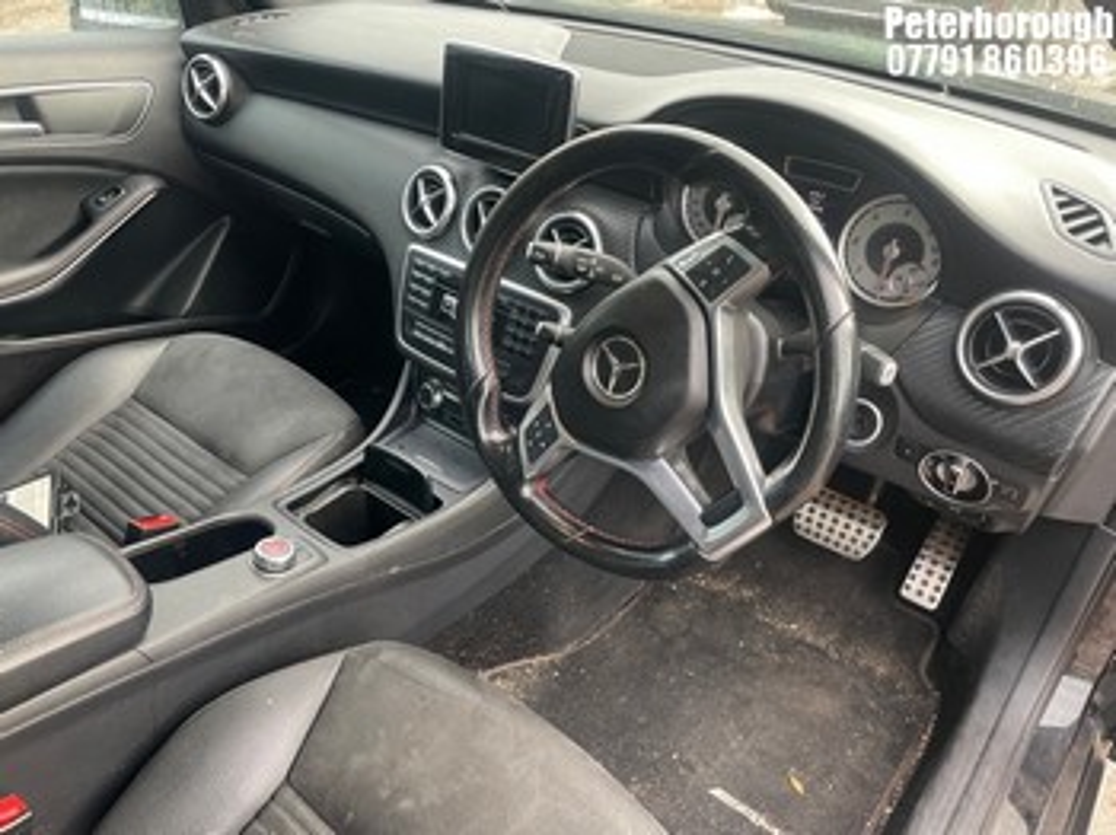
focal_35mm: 26
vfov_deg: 53.0
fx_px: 838
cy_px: 418
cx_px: 558
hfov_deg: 67.3
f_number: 1.6
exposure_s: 1/110
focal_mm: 4.2
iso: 125
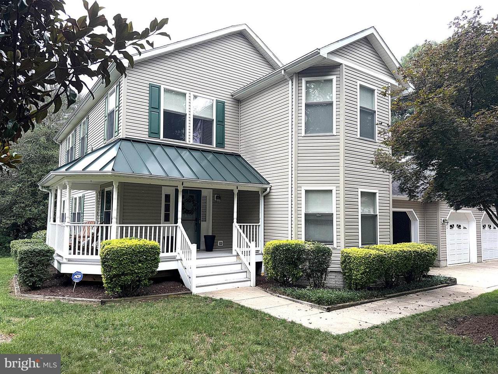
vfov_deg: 56.8
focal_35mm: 24
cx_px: 249
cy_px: 187
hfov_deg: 71.6
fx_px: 345
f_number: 1.78
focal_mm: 6.76
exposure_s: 1/1508
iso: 50
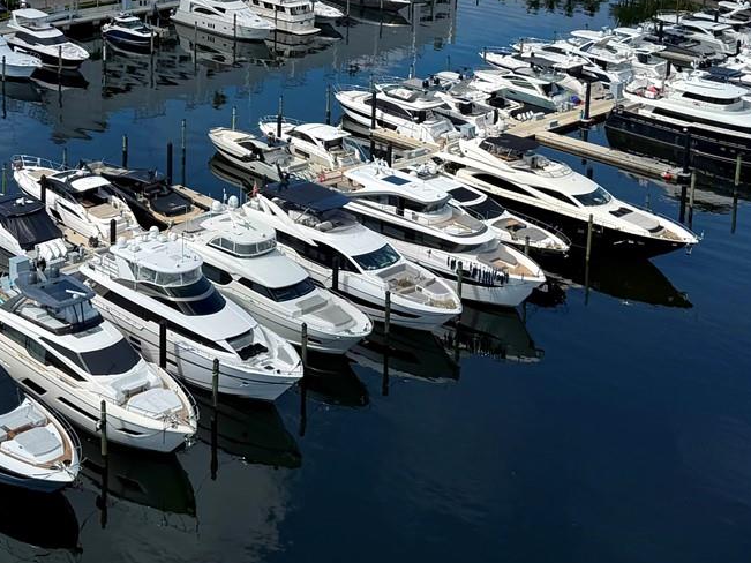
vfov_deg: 23.5
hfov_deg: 32.1
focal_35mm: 59
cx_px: 194
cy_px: -38
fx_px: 1280
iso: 80
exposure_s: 1/5319
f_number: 1.78
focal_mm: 6.76
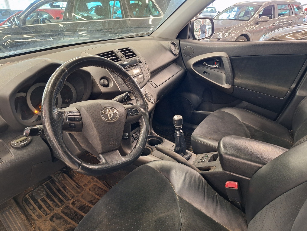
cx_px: 154
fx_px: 204
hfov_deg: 73.9
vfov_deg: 58.9
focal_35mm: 23
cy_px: 116
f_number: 1.8
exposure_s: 1/25
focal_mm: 5.54
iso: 400
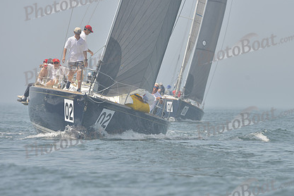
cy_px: 94
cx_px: 160
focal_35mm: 334
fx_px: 2727
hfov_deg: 6.2
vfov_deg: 4.1
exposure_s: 1/1000
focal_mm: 240
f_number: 8
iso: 280
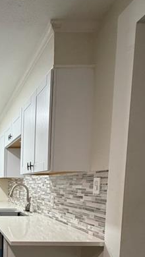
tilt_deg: -5.0
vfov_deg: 59.7
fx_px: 205
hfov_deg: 31.1
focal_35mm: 30
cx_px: -40
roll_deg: +0.0
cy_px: 202
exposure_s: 1/60
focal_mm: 2.22
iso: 320
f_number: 2.2
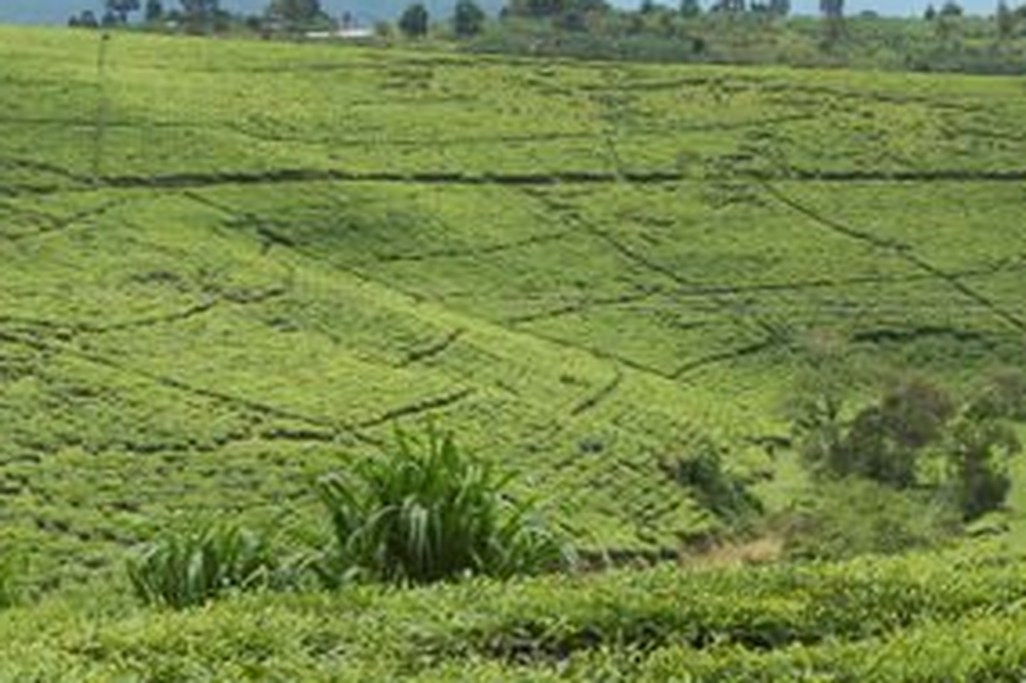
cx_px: 430
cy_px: 356
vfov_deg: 12.3
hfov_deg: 18.4
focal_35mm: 111
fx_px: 3163
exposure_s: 1/250
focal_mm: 35
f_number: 10
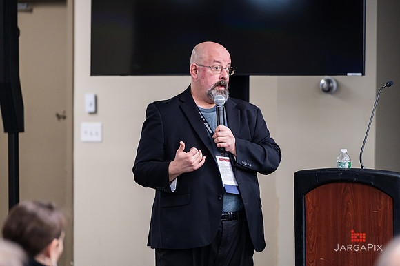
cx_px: 211
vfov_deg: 6.5
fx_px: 2346
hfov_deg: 9.7
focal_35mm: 211
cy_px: 126
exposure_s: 1/200
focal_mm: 200
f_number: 4
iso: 1250
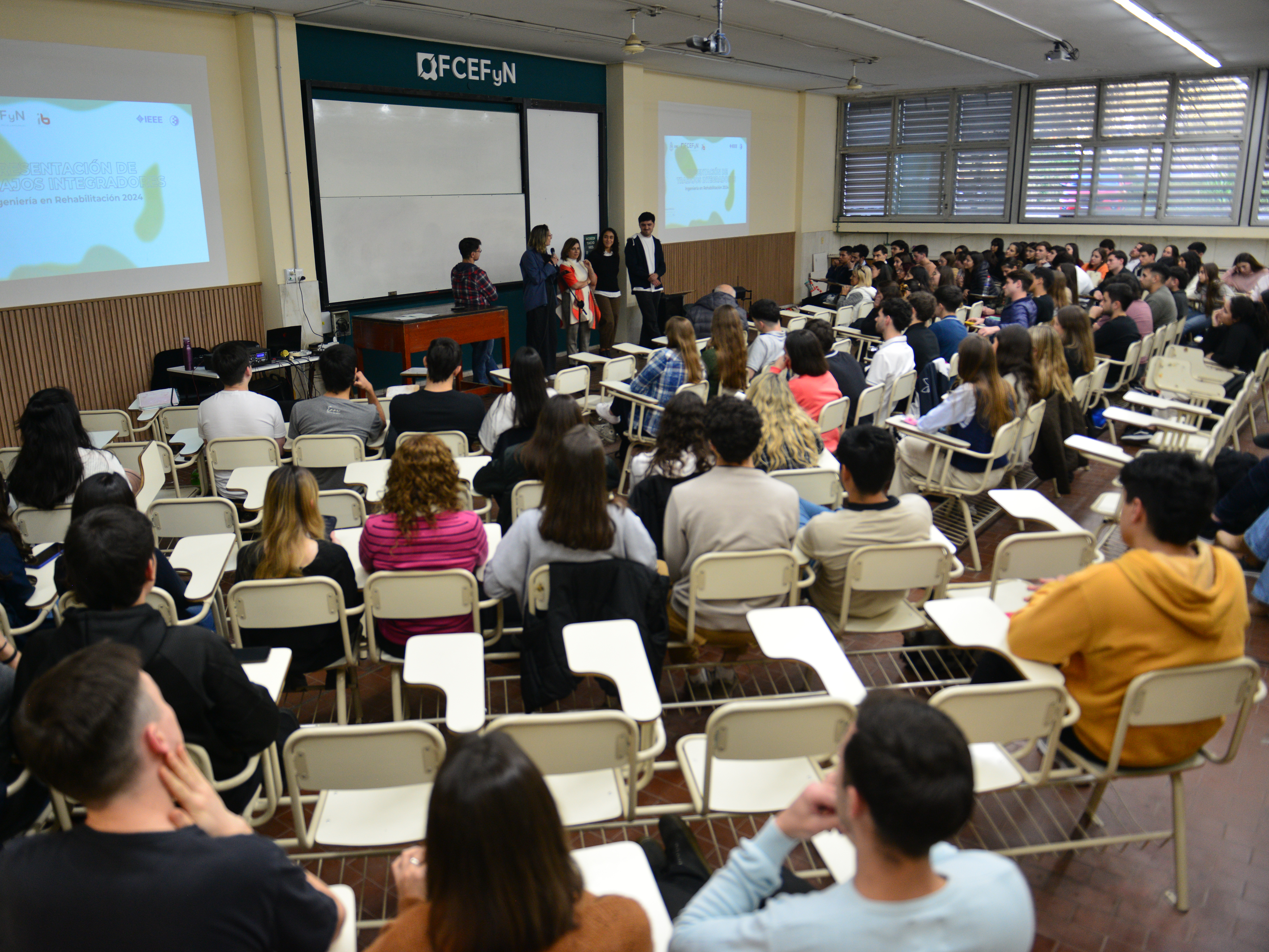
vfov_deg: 53.1
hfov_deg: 67.2
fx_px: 953
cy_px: 477
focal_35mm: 26
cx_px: 576
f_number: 2.8
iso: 1250
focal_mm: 24
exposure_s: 1/200
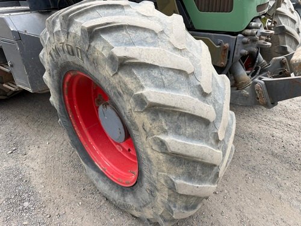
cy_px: 113
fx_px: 209
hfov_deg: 71.6
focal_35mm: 24
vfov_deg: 56.8
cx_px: 150
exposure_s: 1/822
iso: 80
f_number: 1.78
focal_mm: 6.76
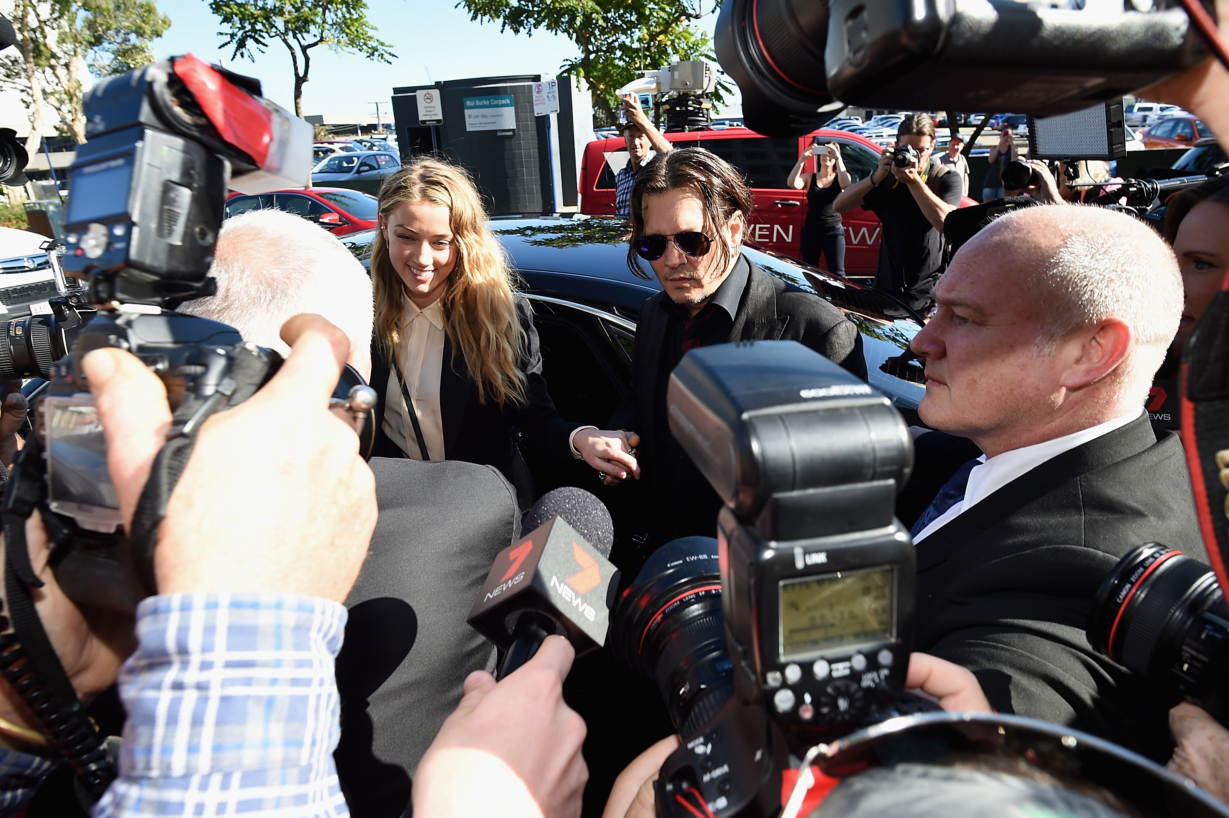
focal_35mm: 20
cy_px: 409
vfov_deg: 61.9
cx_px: 614
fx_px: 682
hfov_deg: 84.0
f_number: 8
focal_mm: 20
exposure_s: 1/320
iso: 500
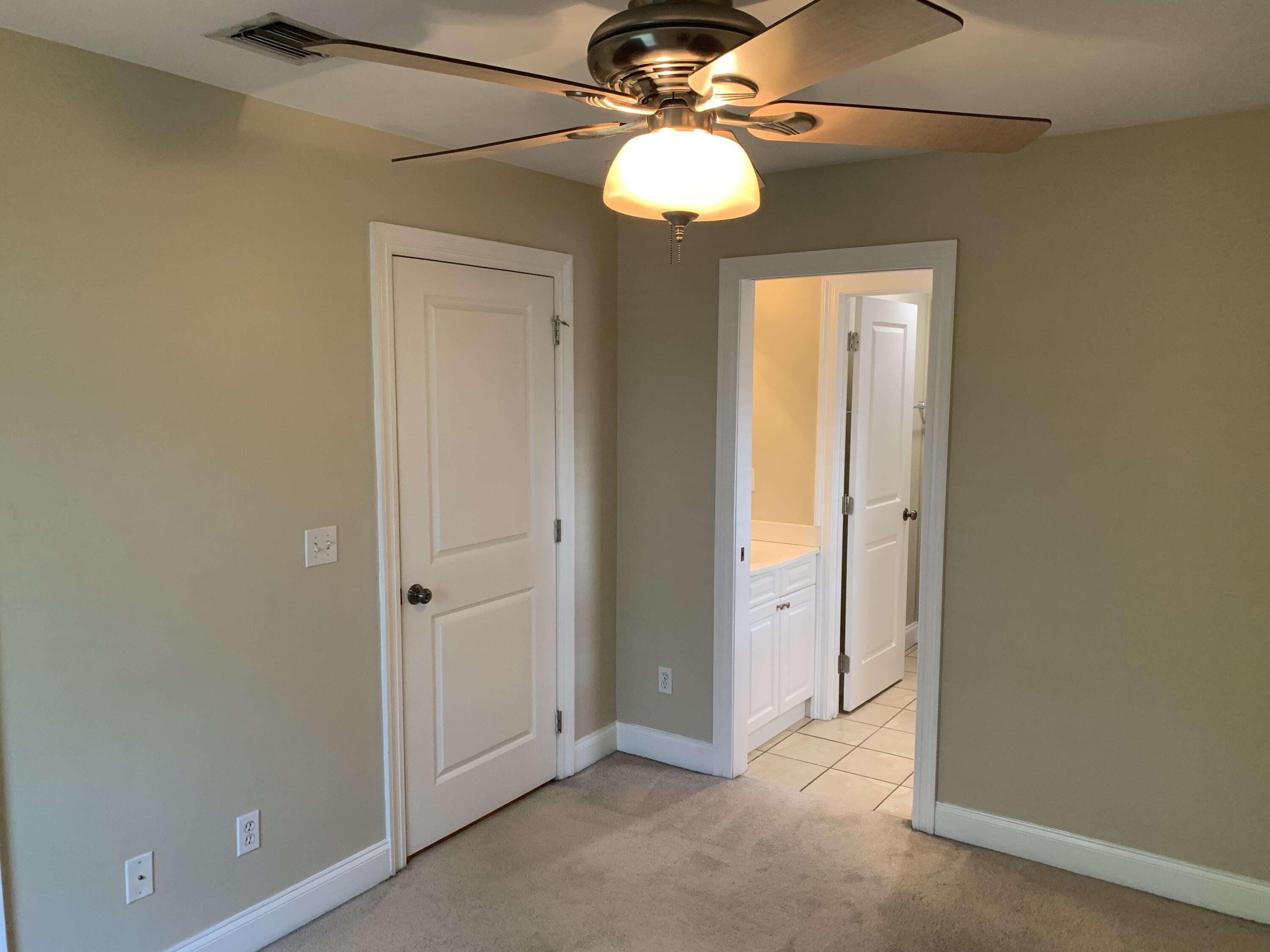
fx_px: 954
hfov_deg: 67.3
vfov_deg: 53.1
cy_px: 476
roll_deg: +0.2
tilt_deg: -7.9
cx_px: 635
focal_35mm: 26
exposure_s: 1/60
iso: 160
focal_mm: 4.25
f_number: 1.8
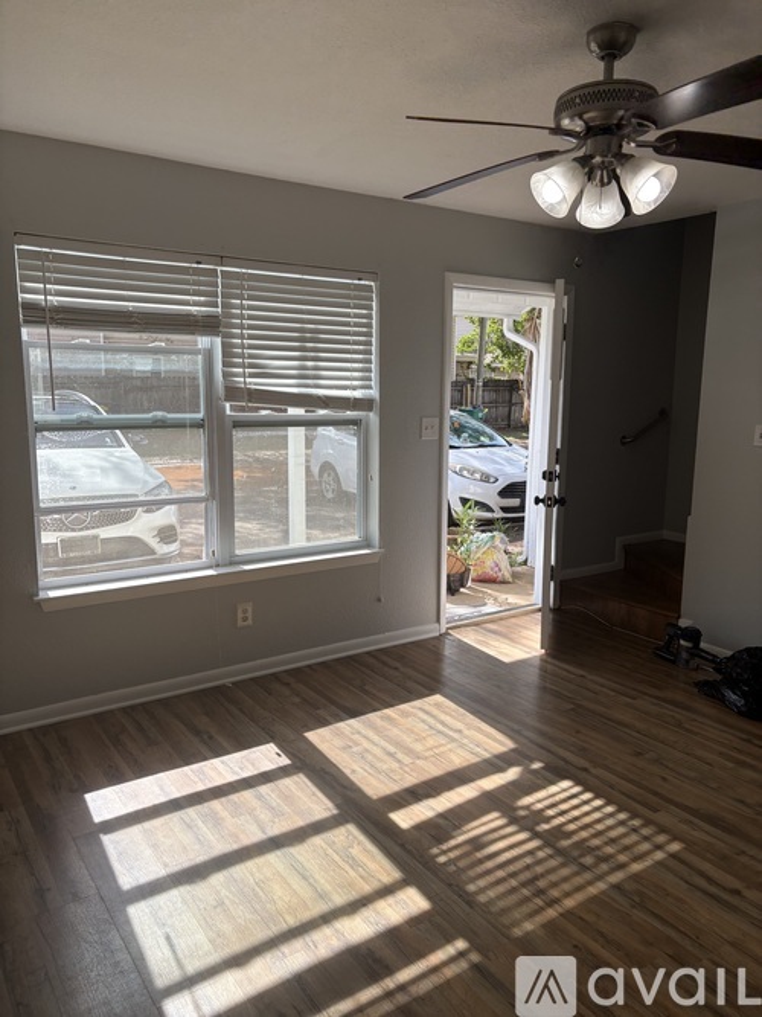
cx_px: 381
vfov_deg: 67.3
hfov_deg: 53.0
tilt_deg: -9.7
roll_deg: -0.4
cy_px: 508
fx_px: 763
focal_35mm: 26
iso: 50
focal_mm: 5.96
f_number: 1.6
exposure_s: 1/810
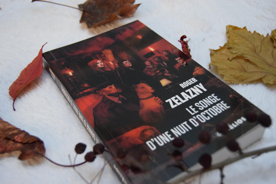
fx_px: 299
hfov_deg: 49.6
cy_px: 92
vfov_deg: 34.2
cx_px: 138
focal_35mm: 39
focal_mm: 26
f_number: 4
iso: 2800
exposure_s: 1/125
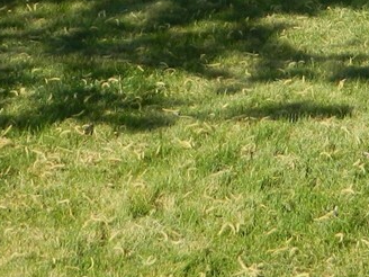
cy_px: -351
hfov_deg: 13.1
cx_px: 205
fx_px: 1610
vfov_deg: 9.0
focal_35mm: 151
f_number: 3.2
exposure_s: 1/800
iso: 80
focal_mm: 5.6
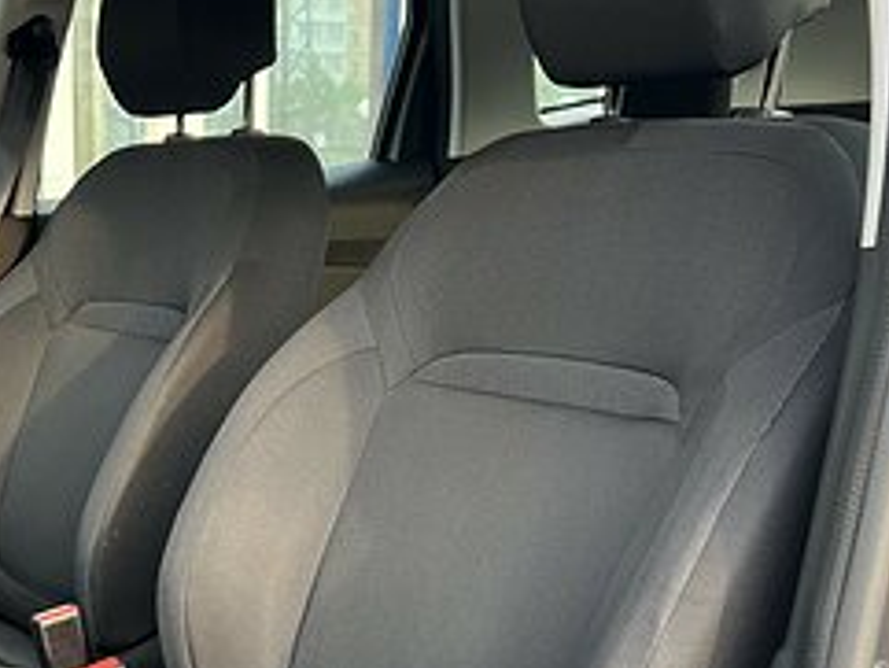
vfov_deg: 24.7
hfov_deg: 31.2
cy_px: 447
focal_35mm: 59
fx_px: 1516
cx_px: 96
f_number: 1.5
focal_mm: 5.7
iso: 64
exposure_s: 1/121
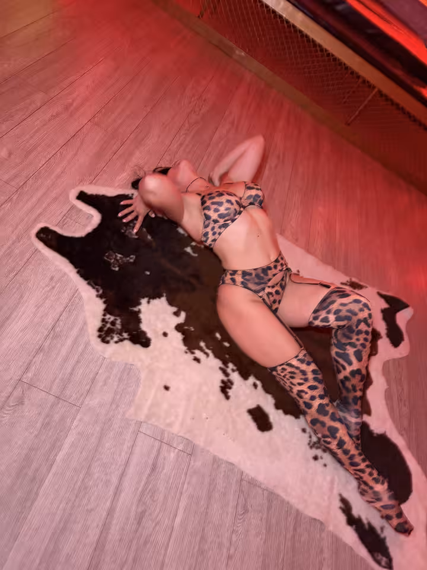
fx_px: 395
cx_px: 214
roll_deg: -40.7
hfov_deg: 56.8
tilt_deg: -41.7
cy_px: 285
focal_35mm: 24
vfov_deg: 71.6
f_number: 1.78
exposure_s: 1/31
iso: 1000
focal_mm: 6.76
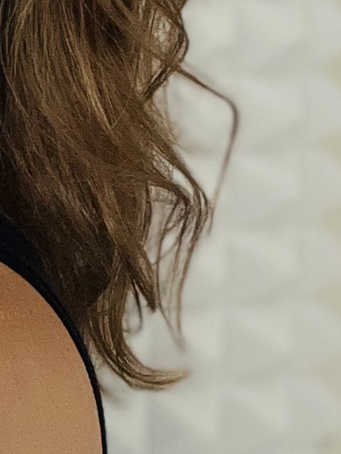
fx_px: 1758
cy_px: 178
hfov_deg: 10.1
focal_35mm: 134
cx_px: -369
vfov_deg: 14.7
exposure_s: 1/60
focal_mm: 2.71
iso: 320
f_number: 2.2
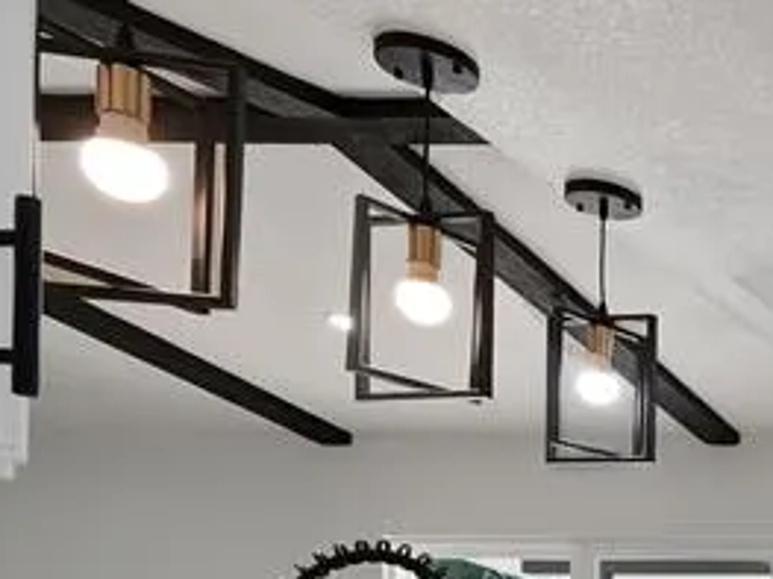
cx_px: 1346
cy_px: 701
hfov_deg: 23.6
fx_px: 1004
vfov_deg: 28.0
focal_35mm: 45
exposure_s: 1/40
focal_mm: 12
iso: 640
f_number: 9
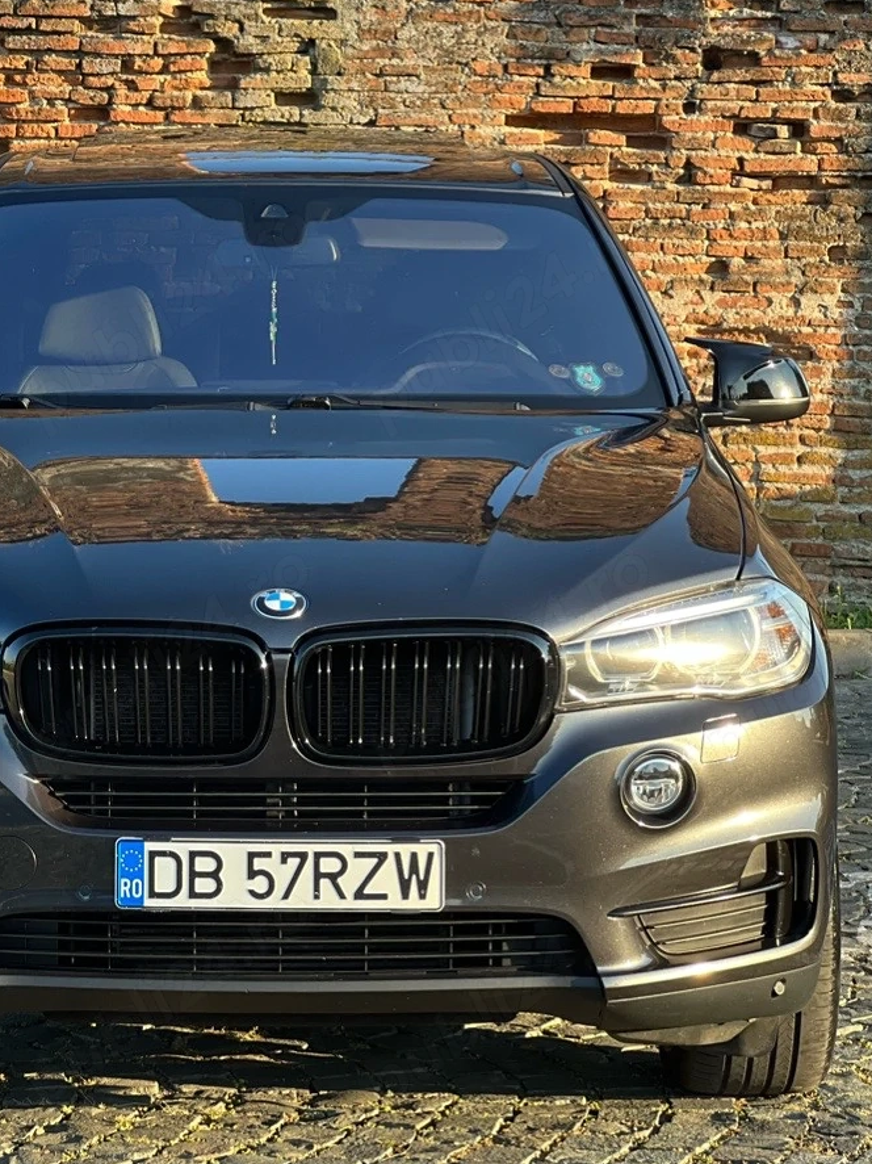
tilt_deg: -1.9
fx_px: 3898
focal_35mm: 116
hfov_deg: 12.7
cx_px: 255
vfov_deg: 16.9
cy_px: 369
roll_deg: -0.6
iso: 40
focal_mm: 9
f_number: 2.8
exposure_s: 1/121
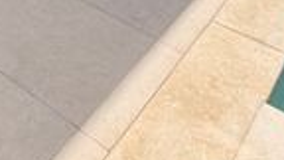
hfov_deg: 28.6
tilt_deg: -2.7
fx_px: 512
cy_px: -273
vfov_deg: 12.2
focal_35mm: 68
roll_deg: -2.4
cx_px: -14
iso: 32
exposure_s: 1/770
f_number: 2.2
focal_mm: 2.22
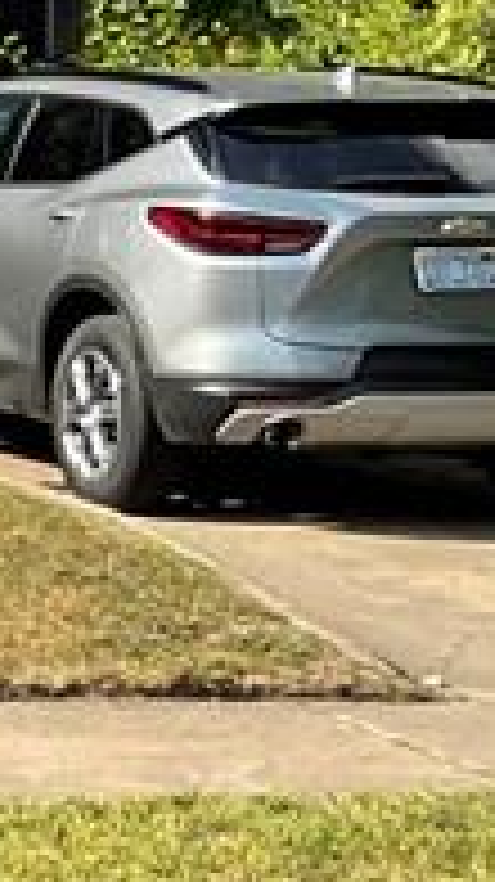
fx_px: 3857
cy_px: 180
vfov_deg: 13.0
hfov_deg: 6.1
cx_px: -1462
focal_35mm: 165
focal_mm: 3
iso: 16
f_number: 1.8
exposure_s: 1/739
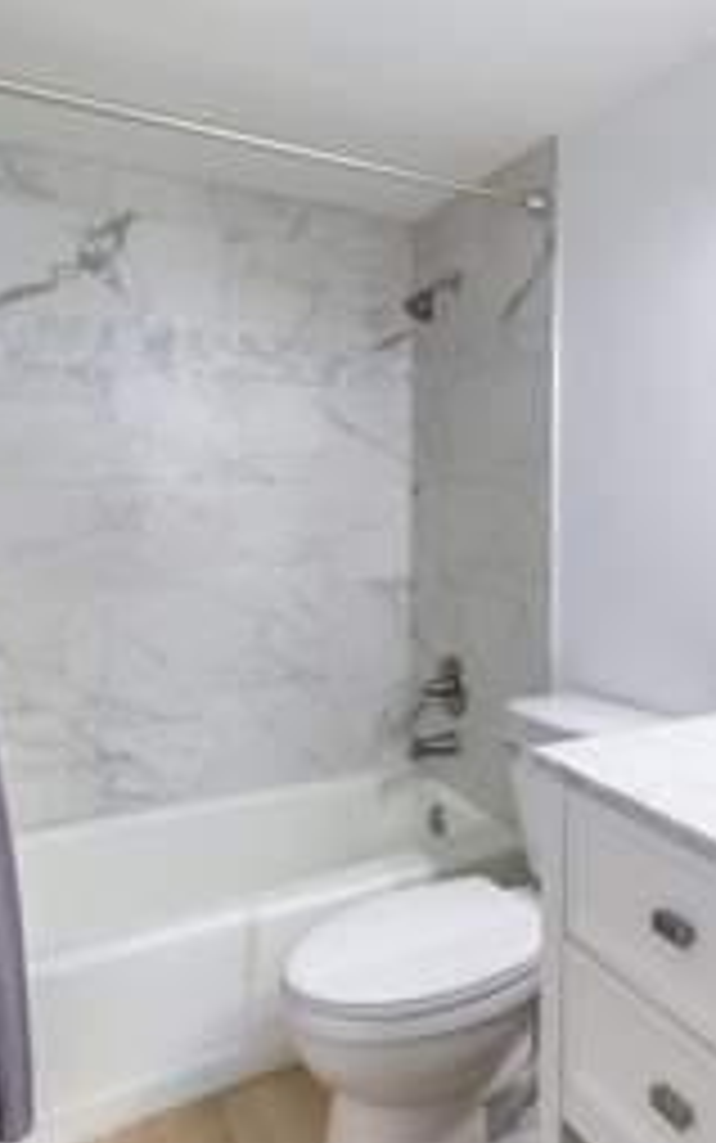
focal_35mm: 27
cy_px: 495
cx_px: 527
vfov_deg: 68.1
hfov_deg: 44.7
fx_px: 842
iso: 100
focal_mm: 14
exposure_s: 1/80
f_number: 8
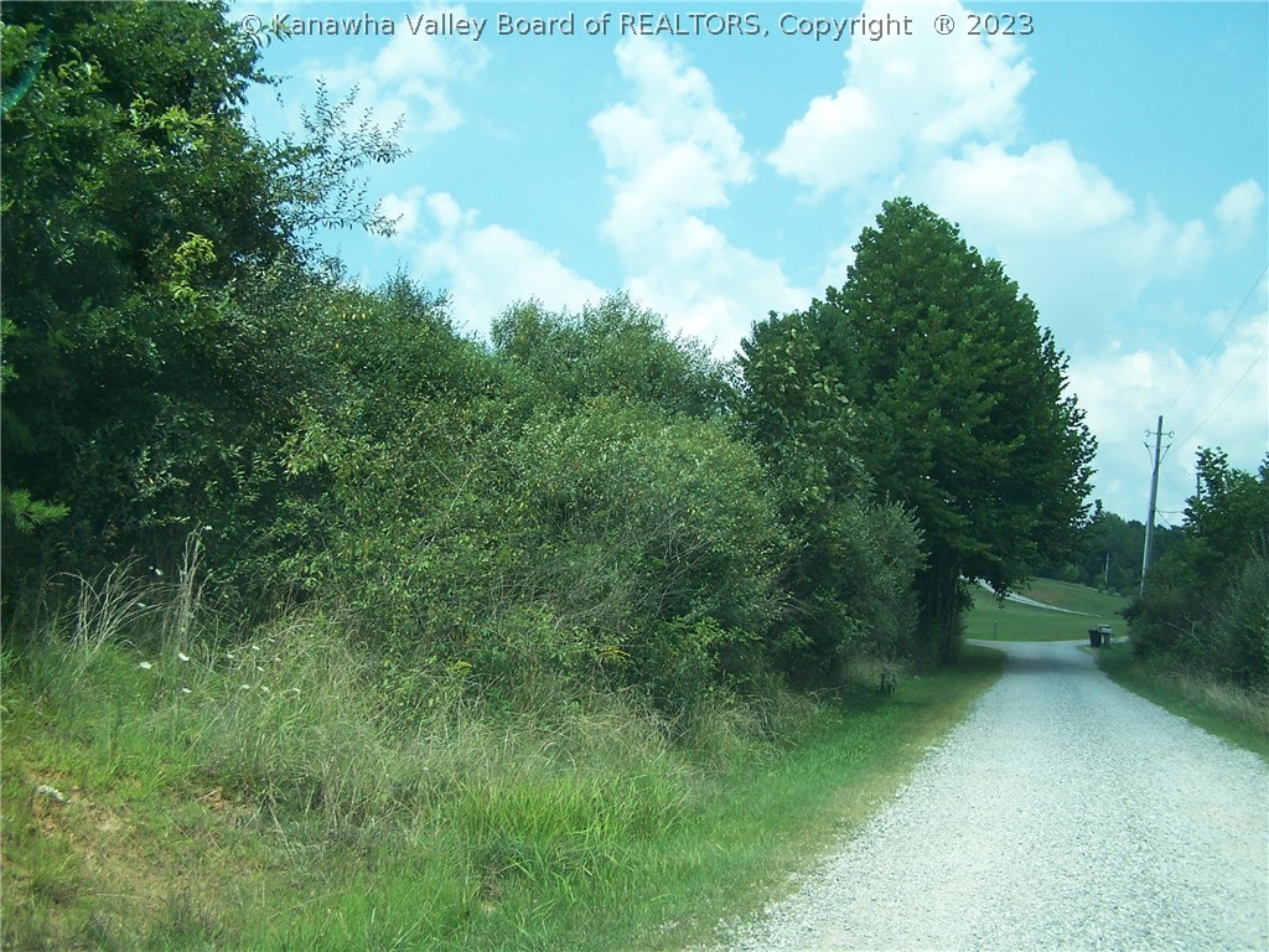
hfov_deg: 49.0
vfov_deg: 37.7
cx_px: 634
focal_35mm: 38
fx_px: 1393
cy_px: 476
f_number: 2.8
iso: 80
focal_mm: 6.3
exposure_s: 1/750
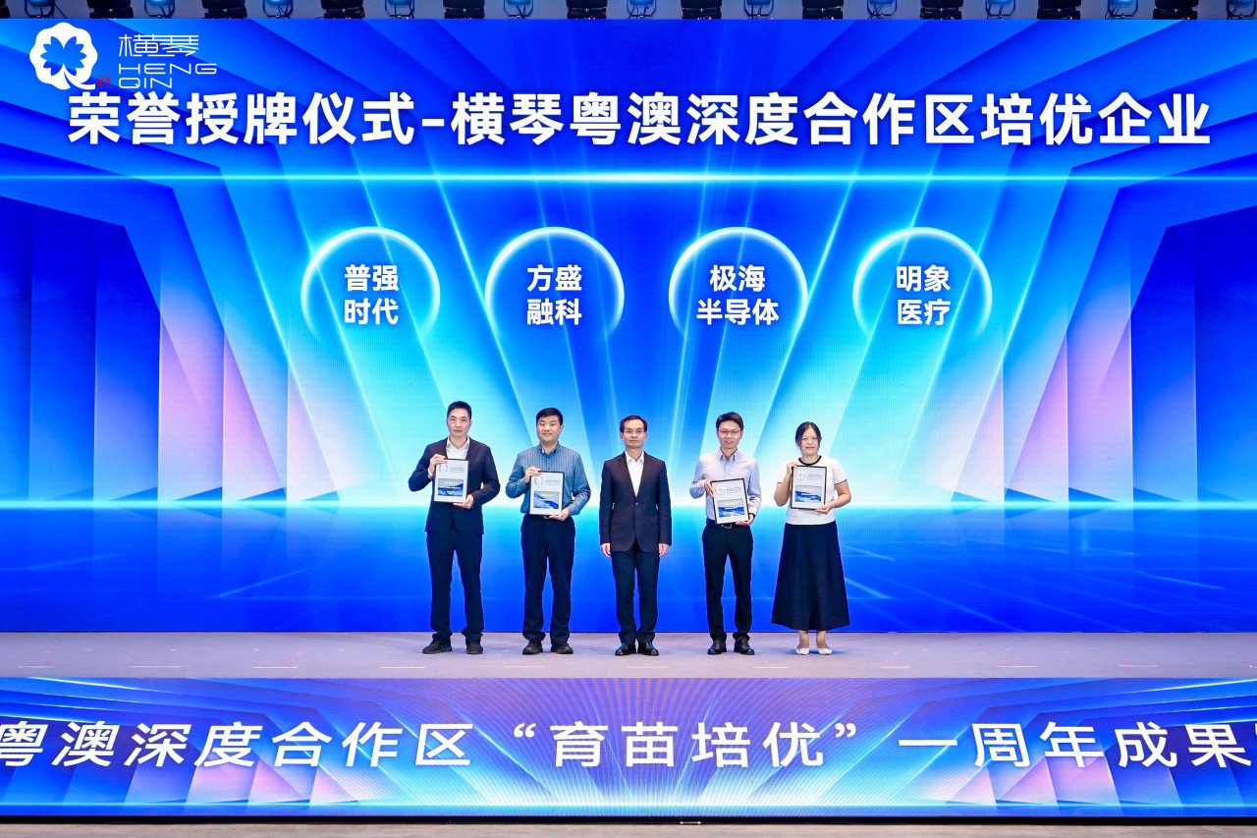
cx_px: 628
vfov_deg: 29.9
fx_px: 1571
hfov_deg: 43.6
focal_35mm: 45
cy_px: 419
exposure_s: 1/160
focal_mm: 30
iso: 640
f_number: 4
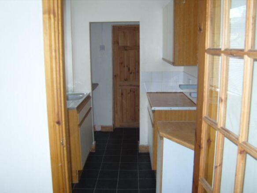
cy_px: 96
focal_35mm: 35
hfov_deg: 52.6
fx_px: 260
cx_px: 128
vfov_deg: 40.7
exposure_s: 1/30
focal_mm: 7.4
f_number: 2.8
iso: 100
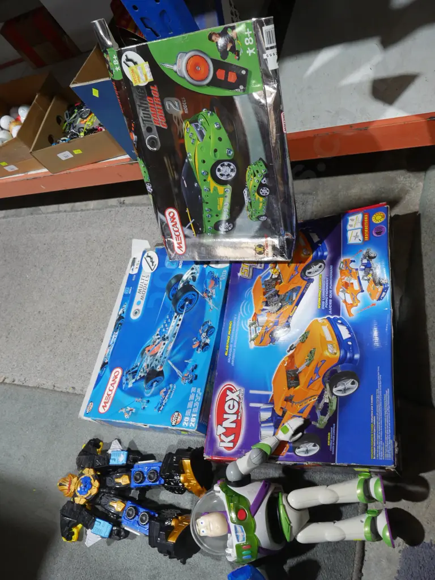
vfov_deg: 63.4
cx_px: 218
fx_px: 469
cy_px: 290
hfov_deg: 49.7
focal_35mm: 28
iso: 1000
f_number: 6.3
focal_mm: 14
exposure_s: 1/60
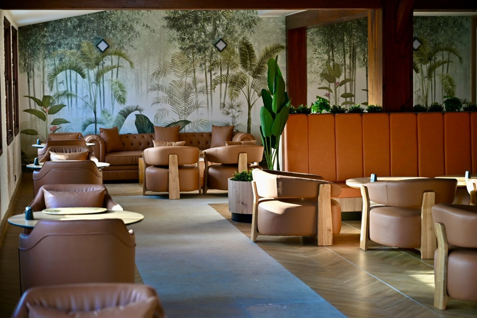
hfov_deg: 27.0
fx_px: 994
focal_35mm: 75
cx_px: 238
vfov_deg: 18.2
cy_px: 159
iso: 400
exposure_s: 1/125
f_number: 4
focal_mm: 75
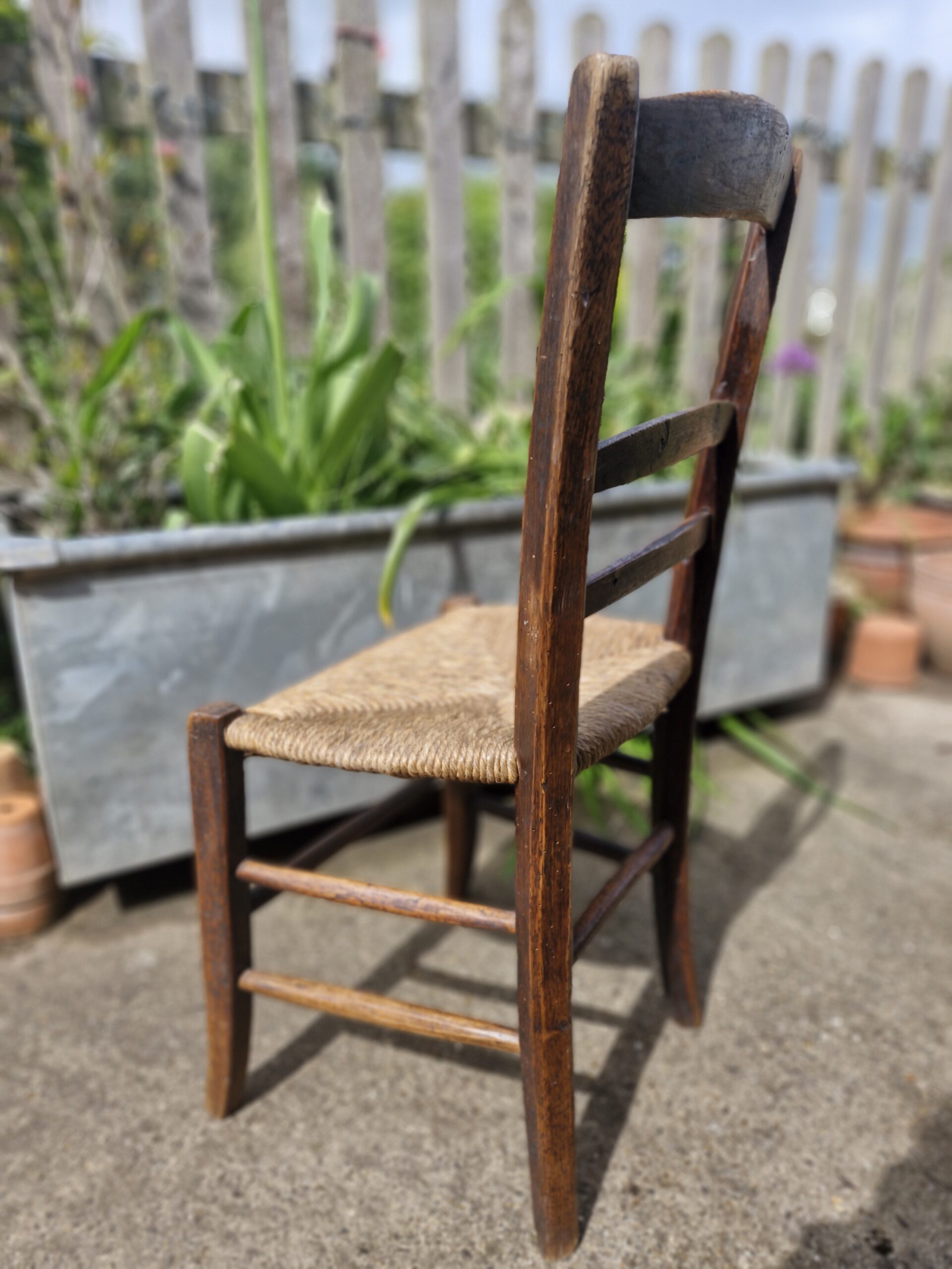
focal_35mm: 23
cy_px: 634
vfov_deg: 73.9
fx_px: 843
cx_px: 476
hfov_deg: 58.9
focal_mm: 5.54
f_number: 1.8
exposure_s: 1/1268
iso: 50
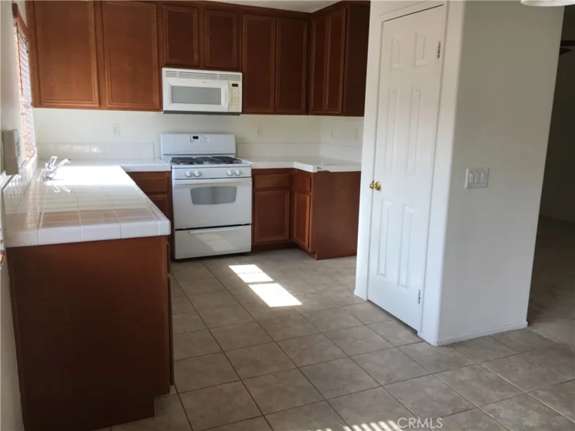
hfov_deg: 61.7
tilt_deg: -12.5
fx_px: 482
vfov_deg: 48.2
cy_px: 216
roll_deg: -1.5
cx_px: 288
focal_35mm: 29
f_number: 2.2
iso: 40
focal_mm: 4.15
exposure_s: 1/120
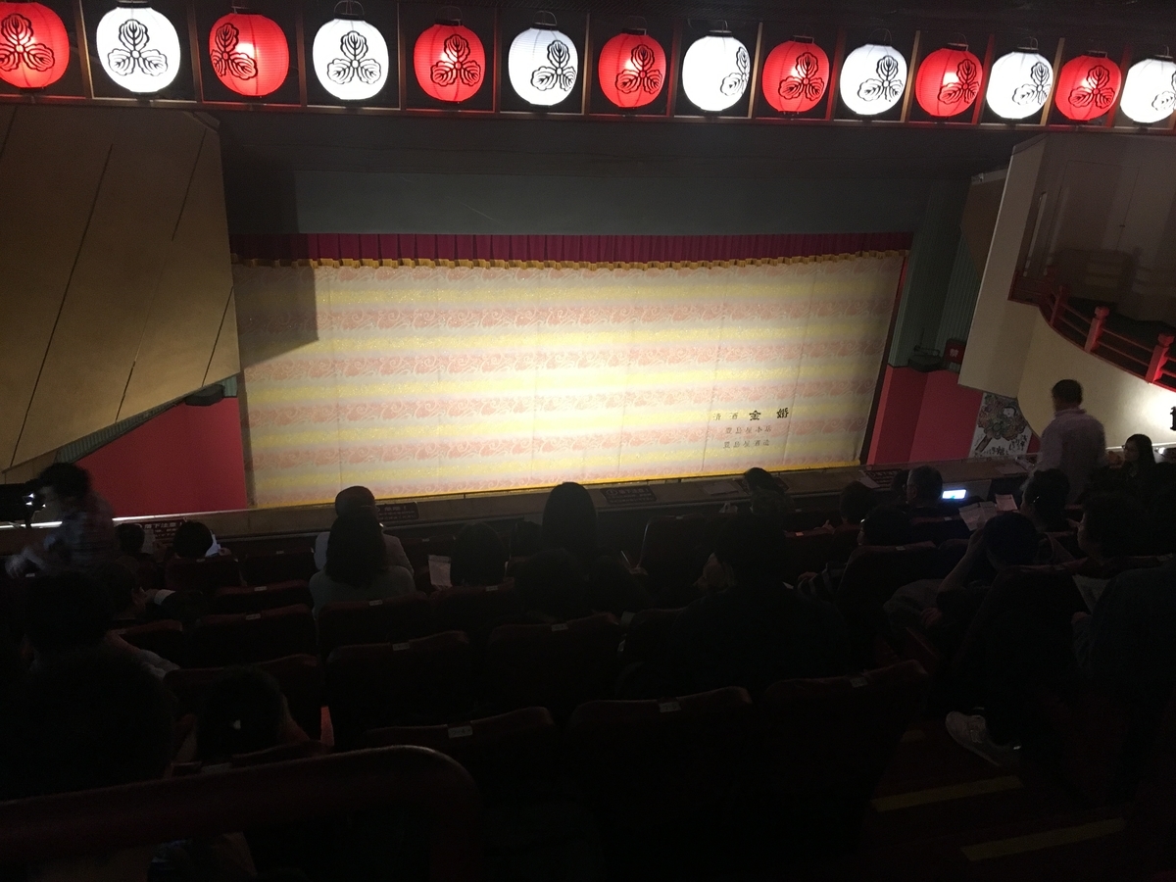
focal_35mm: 29
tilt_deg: -23.8
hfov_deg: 61.7
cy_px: 441
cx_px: 588
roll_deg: -4.0
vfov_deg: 48.2
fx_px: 985
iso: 200
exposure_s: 1/24
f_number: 2.2
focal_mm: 4.15
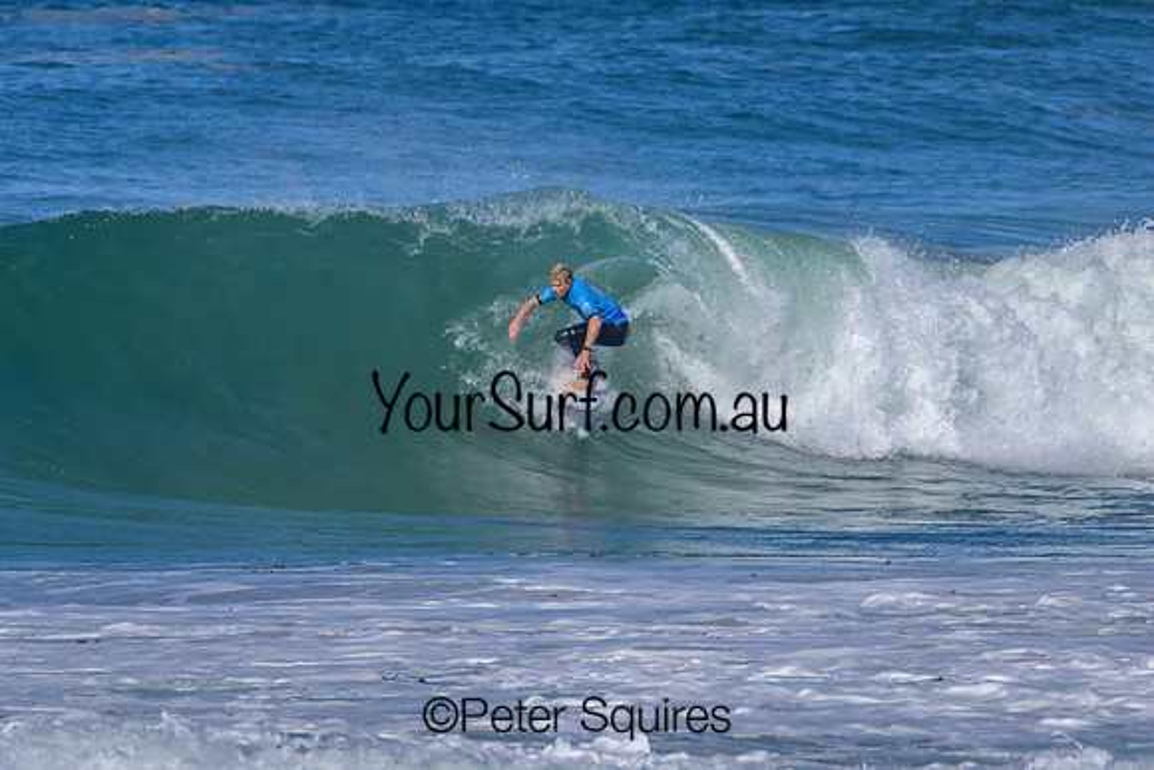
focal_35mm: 1000
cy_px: 385
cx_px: 577
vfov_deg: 1.4
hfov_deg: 2.1
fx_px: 32062
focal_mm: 1000
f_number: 11
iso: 900
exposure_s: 1/3200
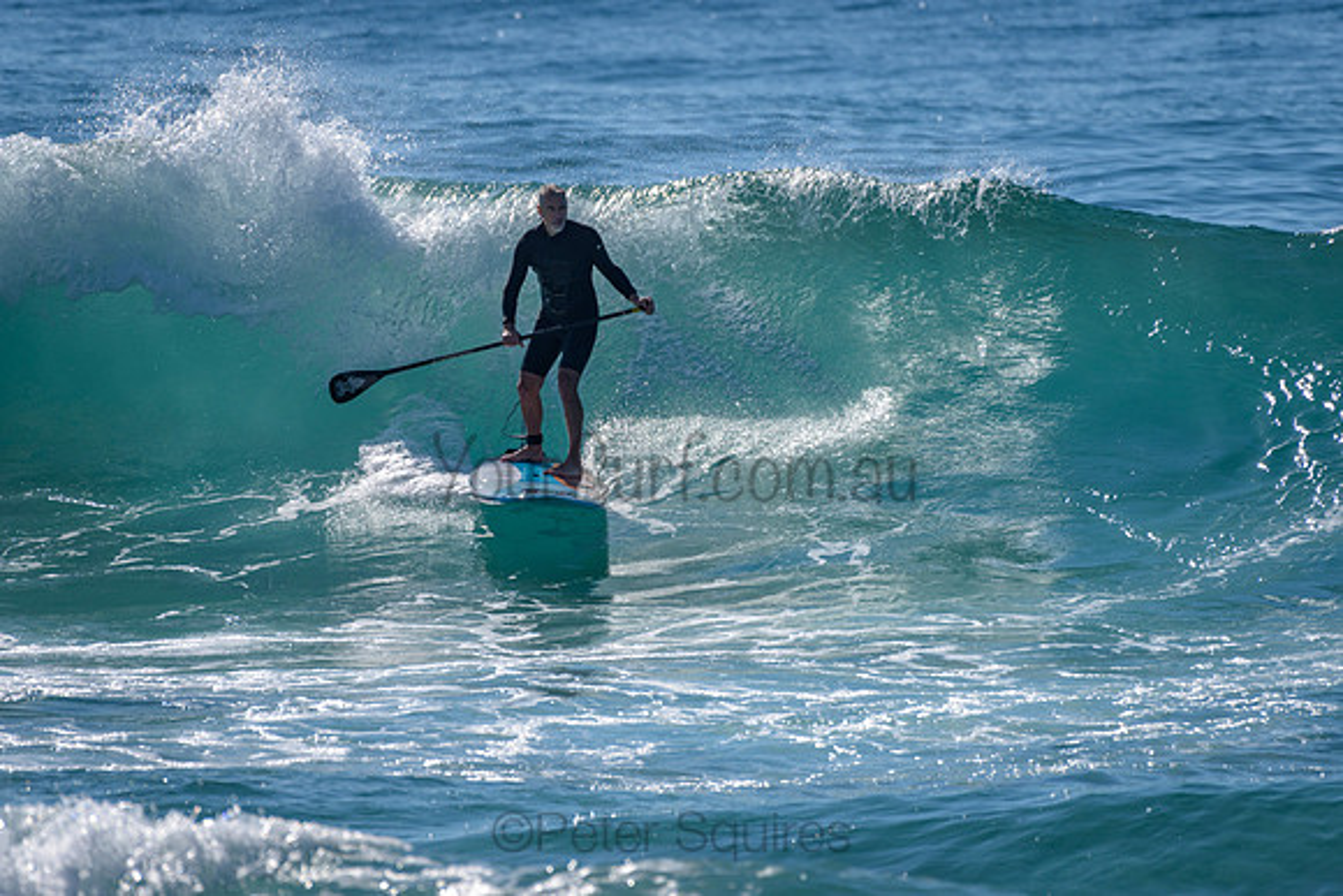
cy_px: 365
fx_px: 22866
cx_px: 574
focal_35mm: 613
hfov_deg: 3.4
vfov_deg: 2.2
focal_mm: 500
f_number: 5.6
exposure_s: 1/2000
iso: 110
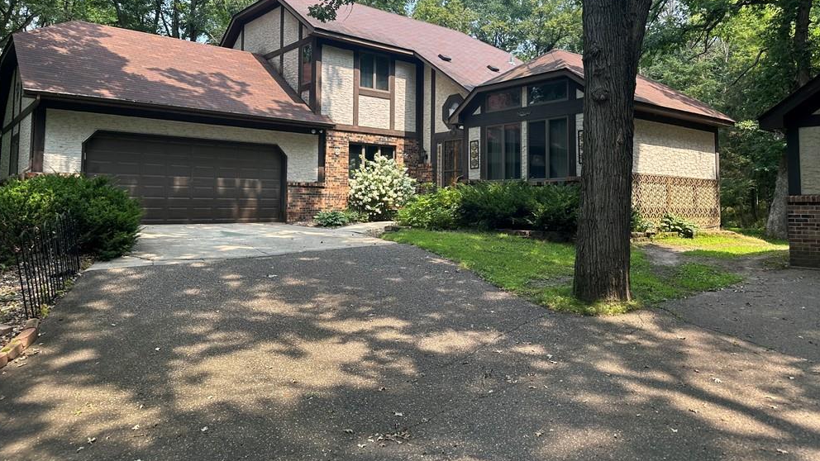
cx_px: 412
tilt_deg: +3.7
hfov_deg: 69.9
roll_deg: -0.4
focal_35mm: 27
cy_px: 159
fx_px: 587
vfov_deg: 42.4
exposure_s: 1/843
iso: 80
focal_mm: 6.86
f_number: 1.78
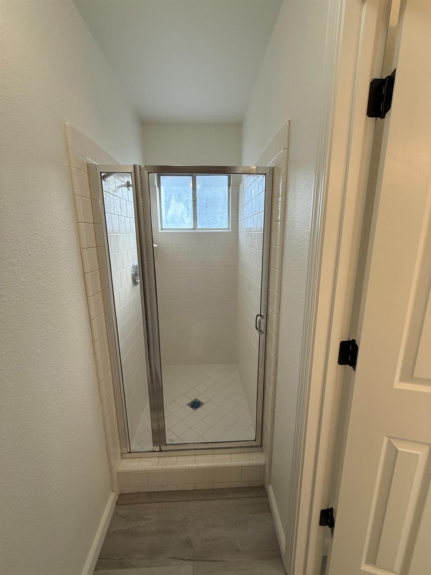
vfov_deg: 102.1
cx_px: 216
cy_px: 288
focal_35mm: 14
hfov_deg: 85.7
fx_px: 232
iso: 64
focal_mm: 2.22
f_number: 2.2
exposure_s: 1/122
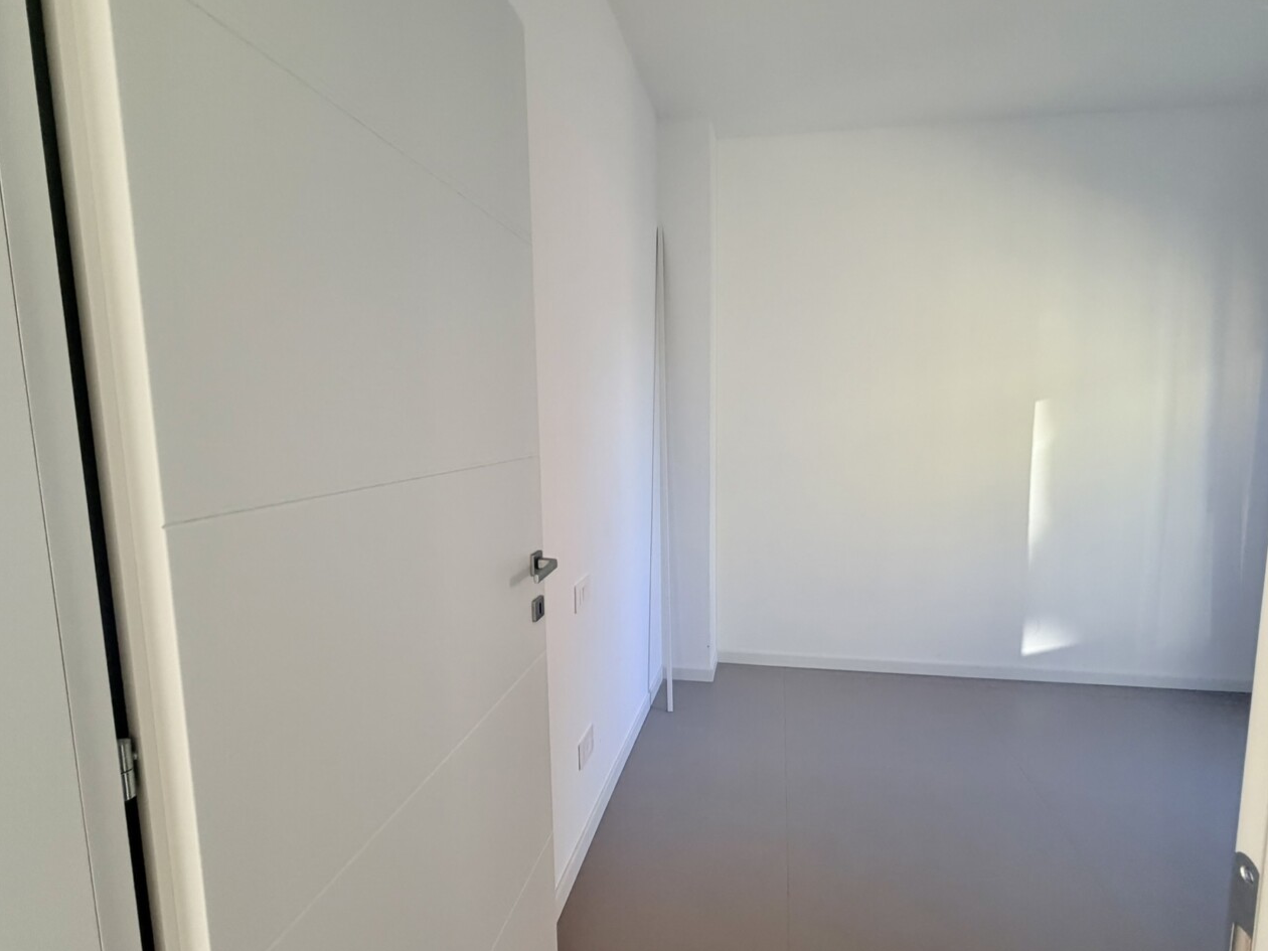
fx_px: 586
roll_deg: +0.1
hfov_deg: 94.1
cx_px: 705
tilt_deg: -5.5
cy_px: 475
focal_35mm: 16
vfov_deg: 78.1
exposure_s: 1/121
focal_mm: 2.22
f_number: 2.2
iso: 160
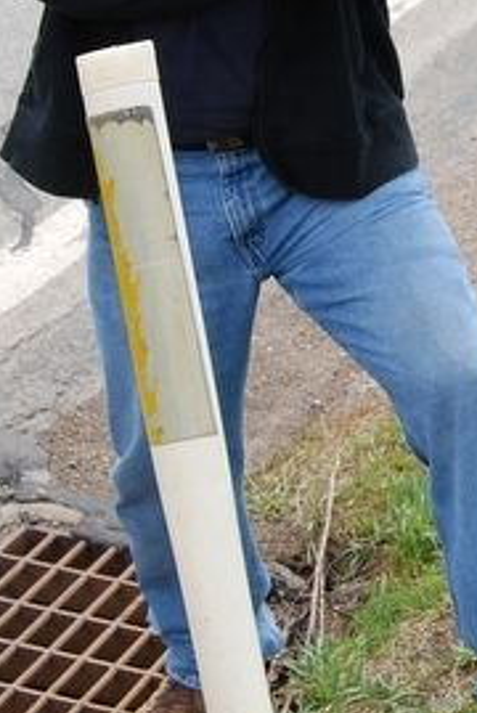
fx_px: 2299
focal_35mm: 116
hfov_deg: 11.6
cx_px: 575
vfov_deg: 17.5
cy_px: 138
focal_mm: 26
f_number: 7.1
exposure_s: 1/200
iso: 100
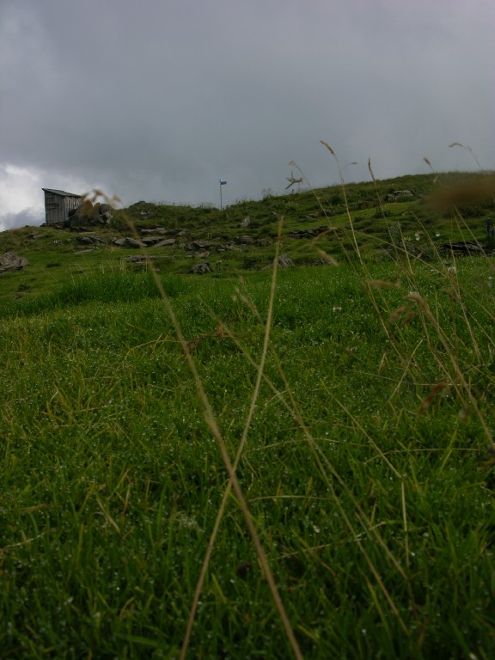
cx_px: 248
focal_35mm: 39
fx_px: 744
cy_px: 330
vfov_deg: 47.9
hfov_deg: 36.8
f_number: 6.4
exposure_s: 1/289
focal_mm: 10
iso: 50
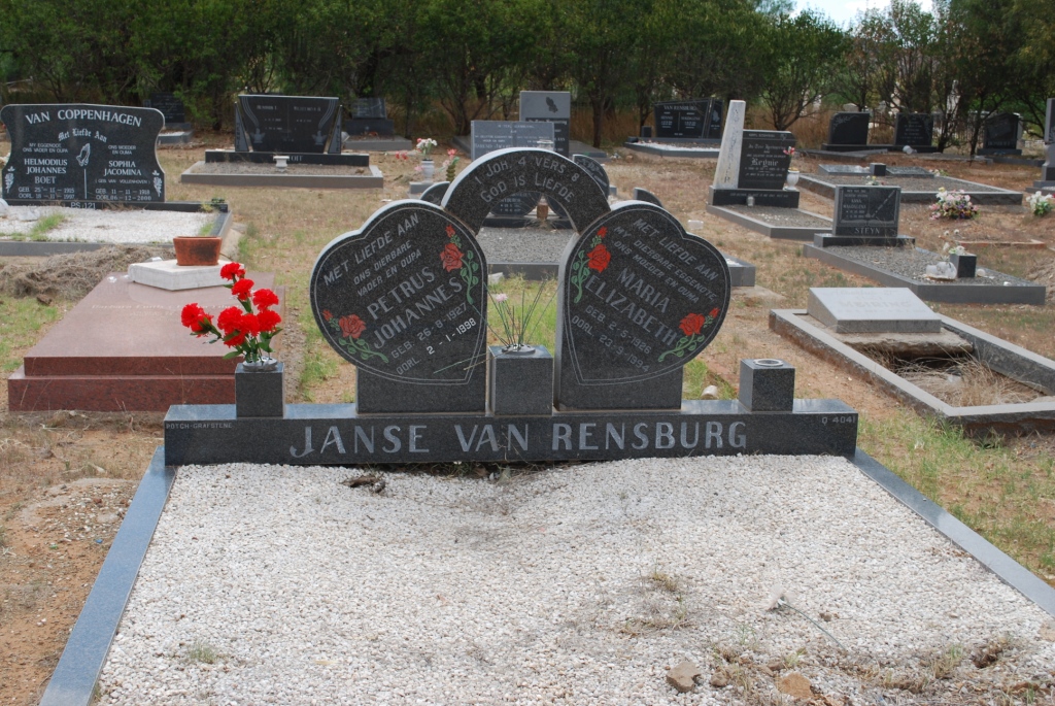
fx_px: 1320
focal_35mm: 45
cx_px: 528
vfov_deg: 29.9
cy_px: 353
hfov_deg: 43.6
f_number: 6.3
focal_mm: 30
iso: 100
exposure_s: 1/160
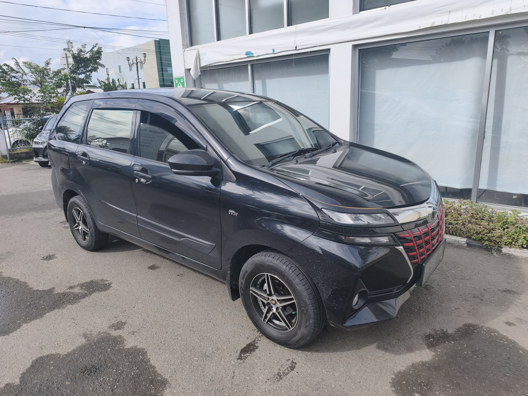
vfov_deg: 58.9
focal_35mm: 23
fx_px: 351
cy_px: 198
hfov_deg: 73.9
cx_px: 264
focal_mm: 6.45
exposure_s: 1/3044
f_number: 1.62
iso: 50
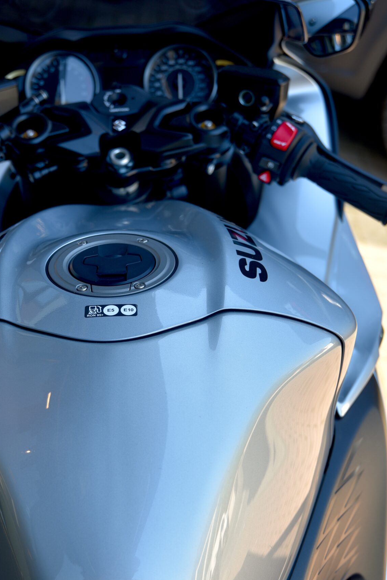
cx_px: 107
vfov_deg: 29.2
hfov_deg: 19.6
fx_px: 1112
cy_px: 342
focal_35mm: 69
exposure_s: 1/80
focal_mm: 46
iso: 100
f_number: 4.5
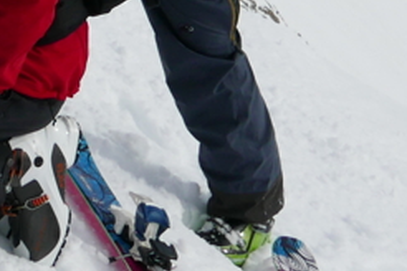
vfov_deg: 10.4
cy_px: -335
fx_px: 1323
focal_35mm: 117
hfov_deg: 15.2
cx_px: -323
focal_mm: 10.9
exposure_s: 1/1600
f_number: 5.6
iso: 200
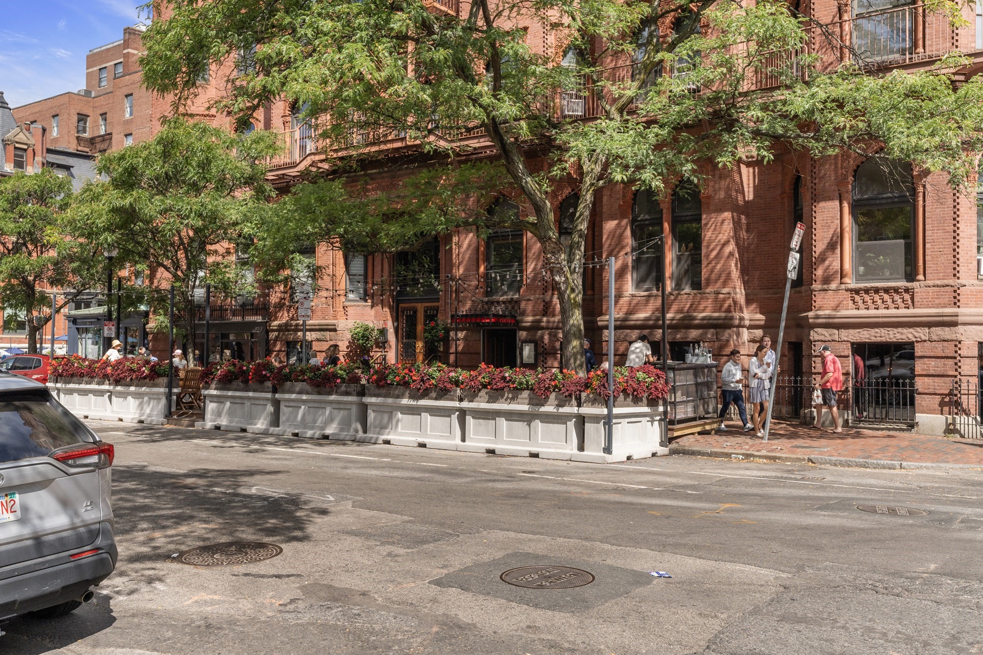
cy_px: 328
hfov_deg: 57.2
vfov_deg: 40.0
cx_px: 492
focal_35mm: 33
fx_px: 901
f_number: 8
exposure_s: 1/500
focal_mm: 33
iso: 200
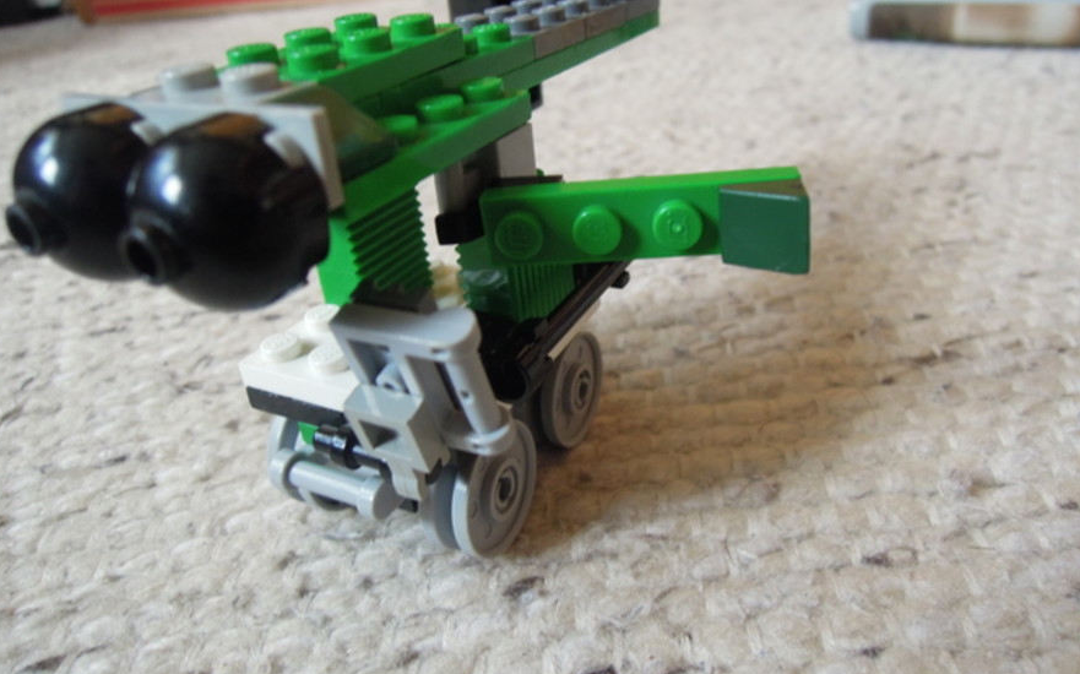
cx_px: 544
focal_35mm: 26
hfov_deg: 70.4
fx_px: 765
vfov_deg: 47.5
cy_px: 306
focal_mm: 4.3
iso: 360
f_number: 2.8
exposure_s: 1/30
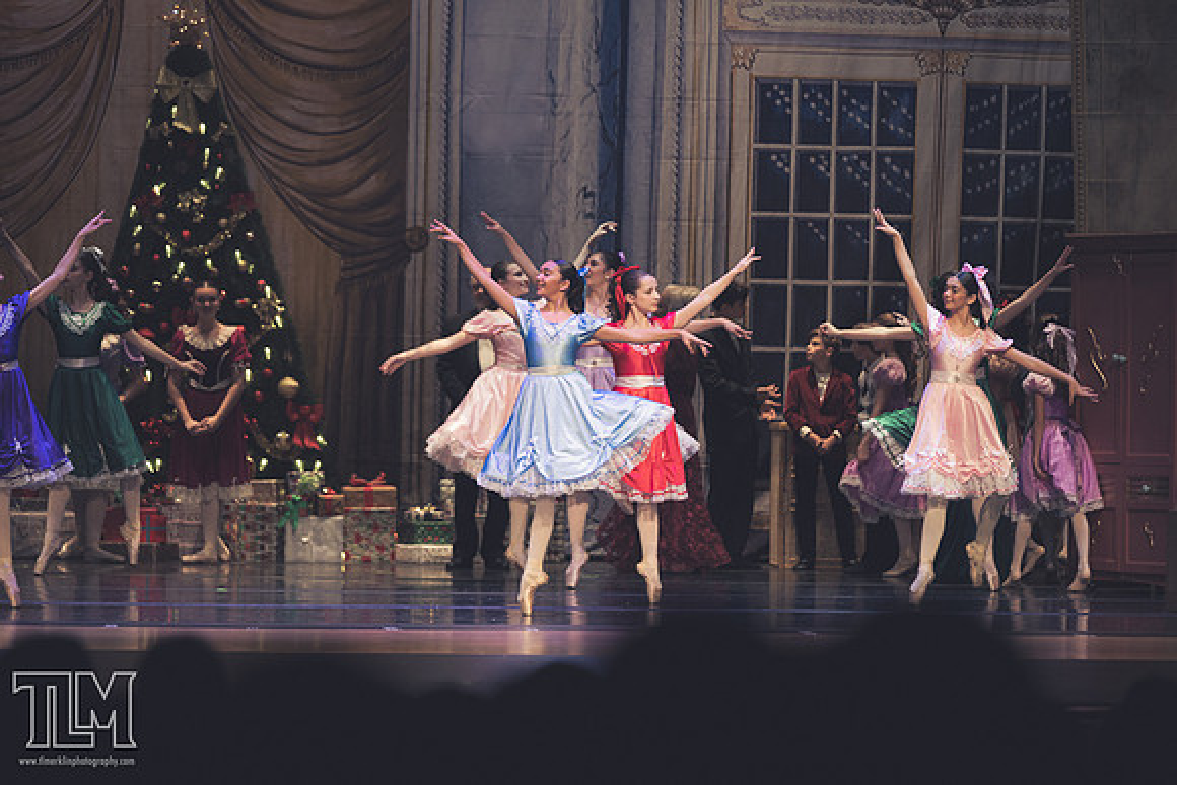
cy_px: 392
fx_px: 5886
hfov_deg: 11.4
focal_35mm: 180
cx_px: 588
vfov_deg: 7.6
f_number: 2.8
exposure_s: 1/320
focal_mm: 180
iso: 640
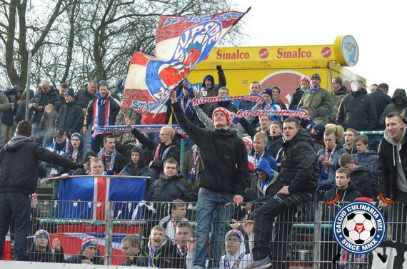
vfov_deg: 13.0
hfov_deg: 19.5
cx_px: 204
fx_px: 1184
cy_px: 134
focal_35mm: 105
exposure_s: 1/2500
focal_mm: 70
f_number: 10
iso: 5000
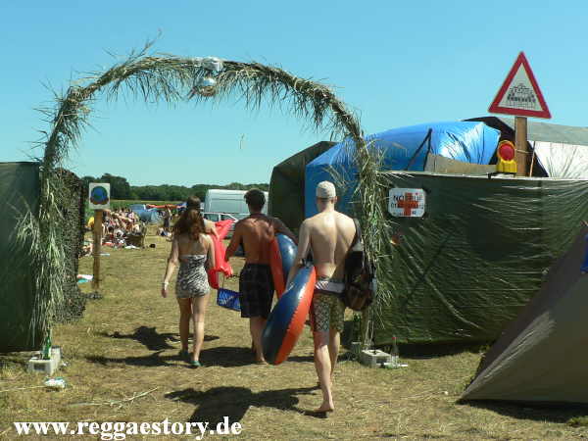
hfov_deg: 52.6
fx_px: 595
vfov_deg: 40.7
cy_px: 220
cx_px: 294
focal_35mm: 35
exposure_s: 1/400
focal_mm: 6
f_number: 4.5
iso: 64
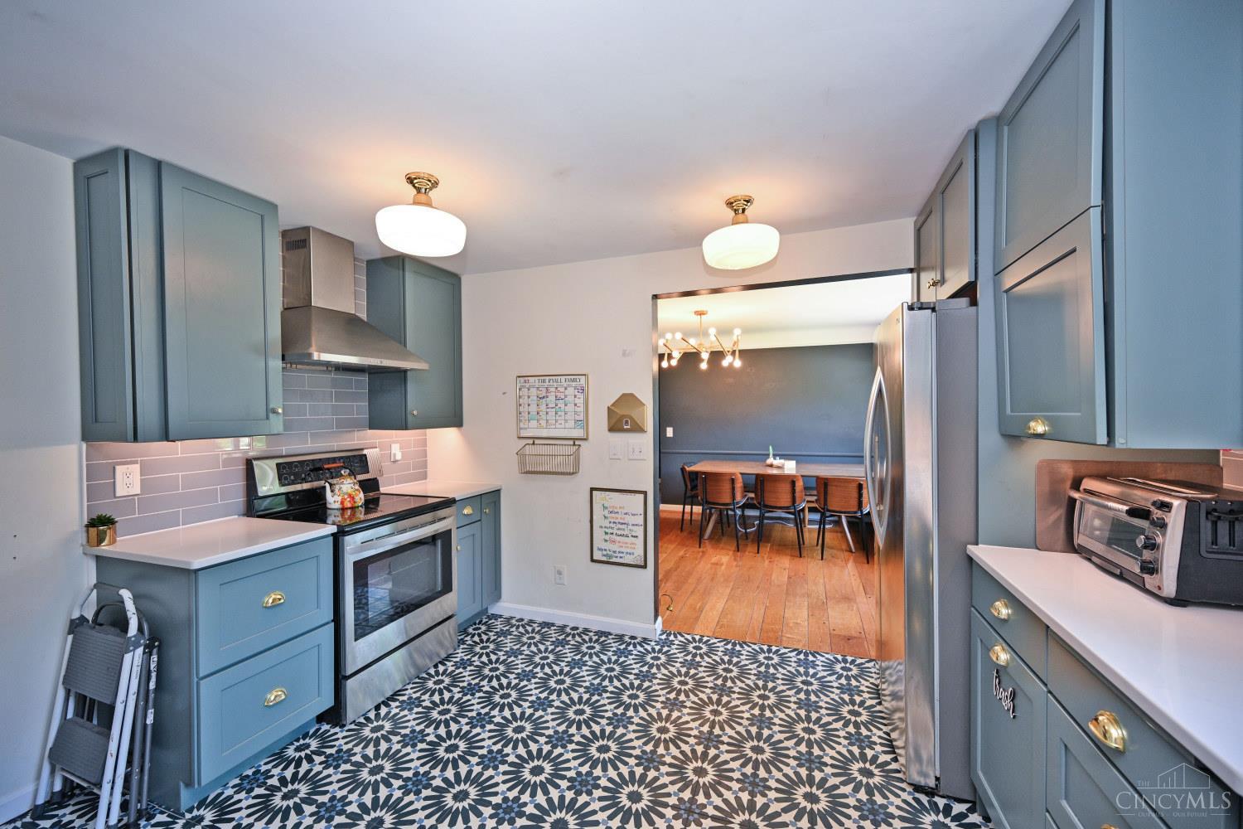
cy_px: 414
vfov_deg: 81.2
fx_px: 483
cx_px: 622
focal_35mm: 14
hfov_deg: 104.3
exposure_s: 1/60
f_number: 4
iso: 400
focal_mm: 14
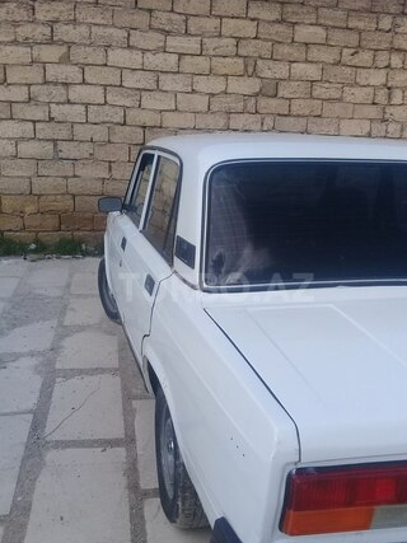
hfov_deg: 39.6
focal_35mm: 36
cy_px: 287
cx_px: 216
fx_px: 565
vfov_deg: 51.3
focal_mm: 3.3
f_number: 2.2
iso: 50
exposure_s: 1/1391
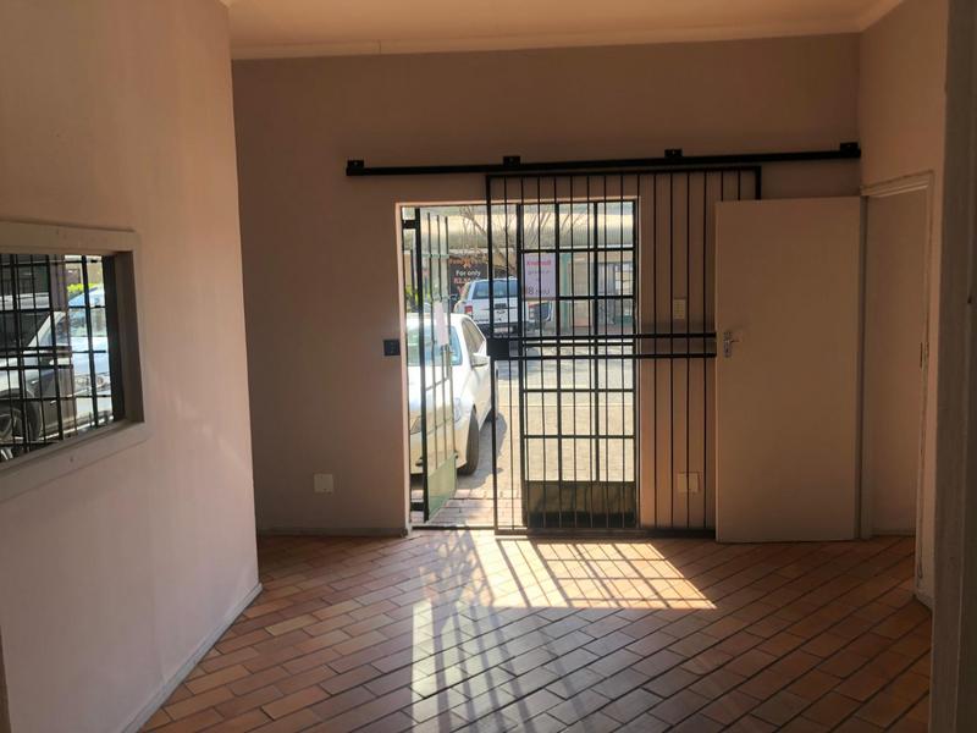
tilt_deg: -5.7
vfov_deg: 49.7
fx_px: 790
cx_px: 488
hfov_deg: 63.4
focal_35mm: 28
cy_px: 366
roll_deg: +1.5
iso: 20
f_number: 1.8
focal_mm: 3.99
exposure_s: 1/195
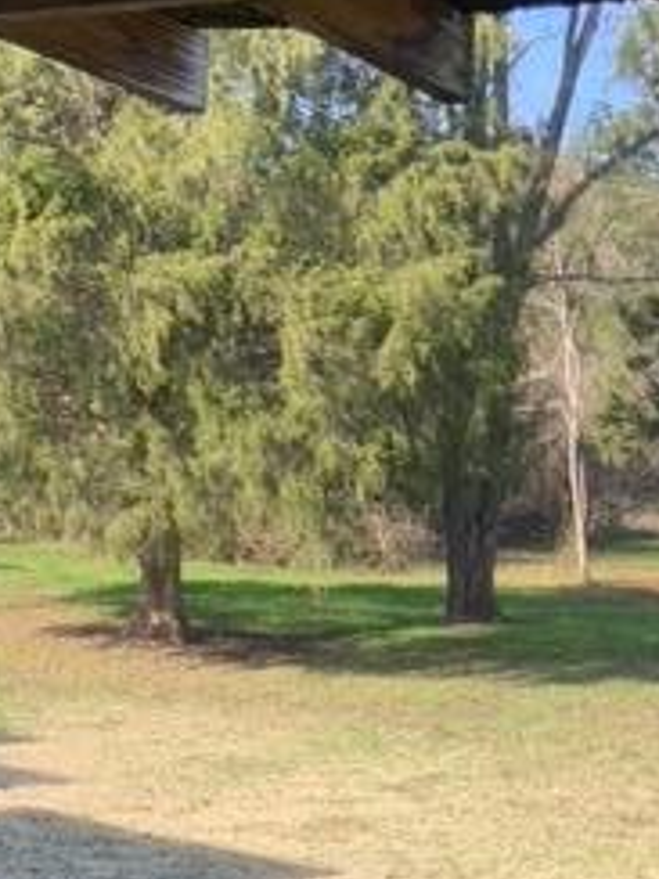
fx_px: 1929
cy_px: 789
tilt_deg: -11.2
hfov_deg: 18.8
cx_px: 670
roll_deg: -2.0
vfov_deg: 24.9
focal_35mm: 76
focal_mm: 3
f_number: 1.8
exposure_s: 1/302
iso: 16
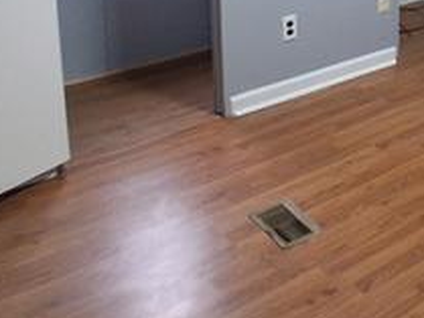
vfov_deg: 24.5
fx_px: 637
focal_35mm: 52
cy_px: -93
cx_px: 473
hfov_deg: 32.2
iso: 160
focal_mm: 1.4
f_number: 2.2
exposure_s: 1/40
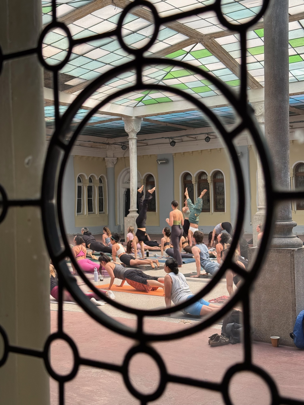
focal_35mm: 48
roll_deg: +1.3
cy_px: 202
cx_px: 152
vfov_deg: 39.7
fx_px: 562
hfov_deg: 30.3
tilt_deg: -0.5
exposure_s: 1/108
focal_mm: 6.76
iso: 100
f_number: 1.78
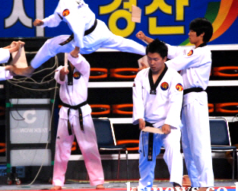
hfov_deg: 6.4
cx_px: 86
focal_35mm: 304
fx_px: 2142
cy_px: 92
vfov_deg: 5.1
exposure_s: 1/200
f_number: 6.3
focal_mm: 135
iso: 800
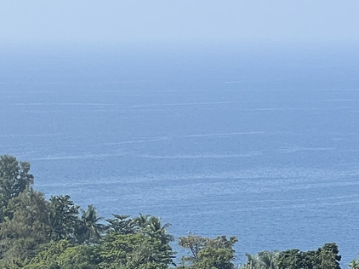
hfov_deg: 6.7
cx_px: -87
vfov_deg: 5.0
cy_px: 449
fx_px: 3027
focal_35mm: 292
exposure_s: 1/943
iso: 32
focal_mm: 9
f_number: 2.8
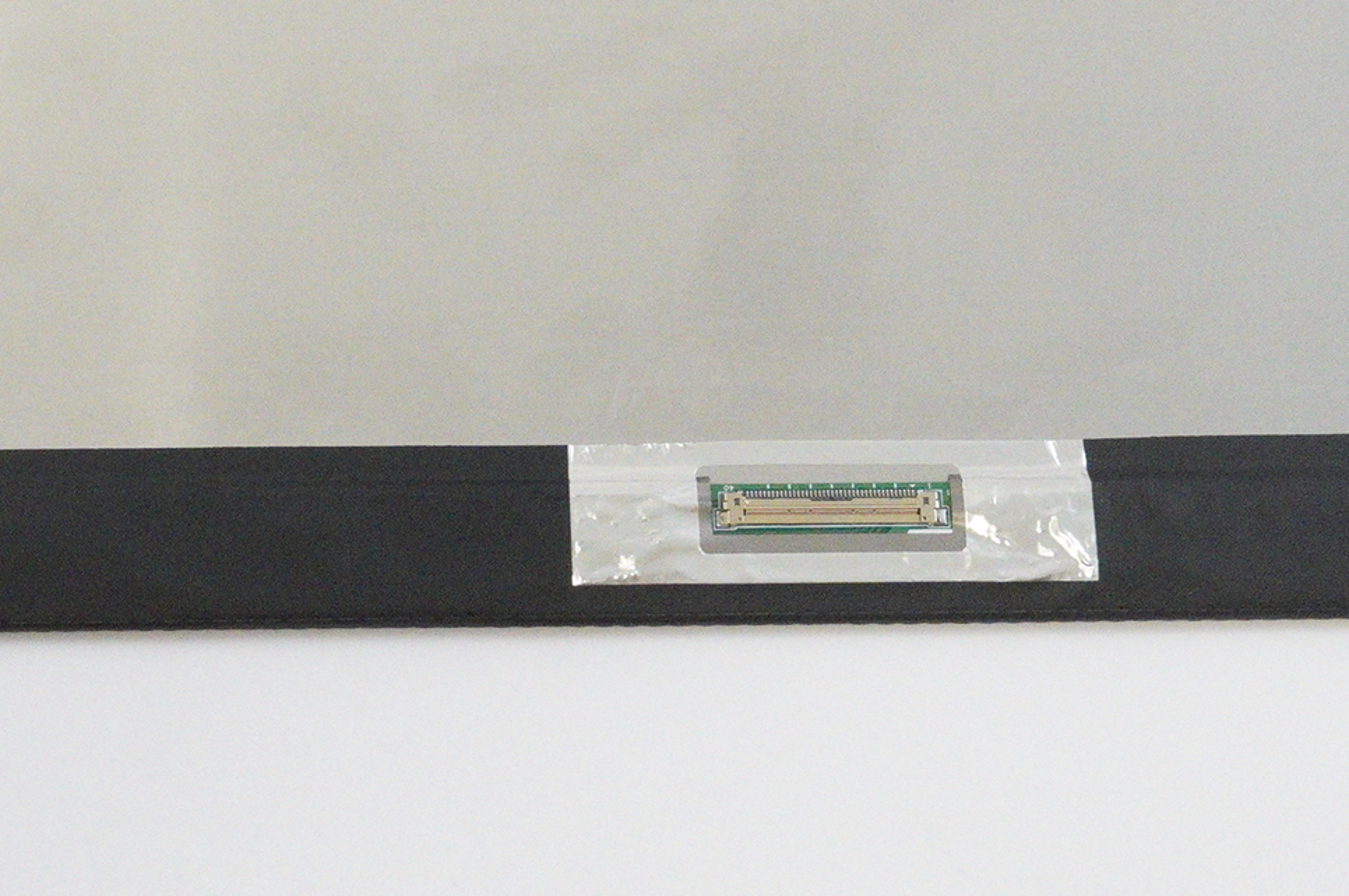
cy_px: -193
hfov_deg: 22.6
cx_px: 344
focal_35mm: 89
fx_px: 3343
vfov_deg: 14.7
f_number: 6.3
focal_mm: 23
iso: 6400
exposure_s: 1/250
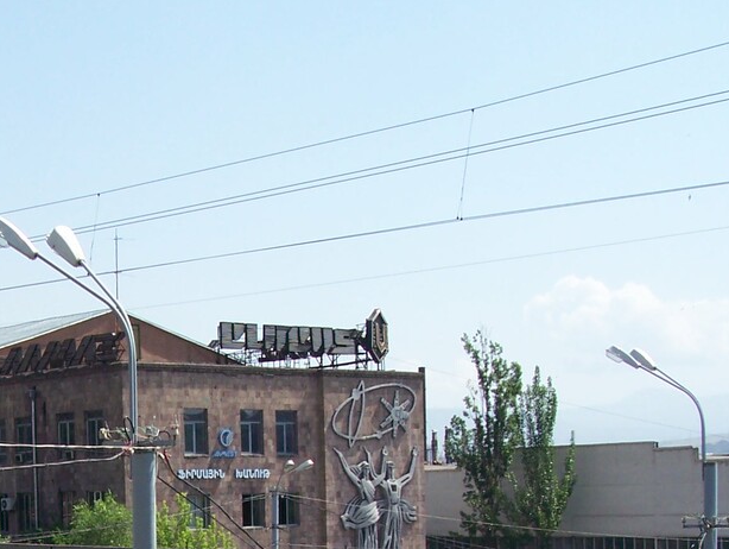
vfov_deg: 17.2
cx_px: 51
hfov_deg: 22.8
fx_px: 1750
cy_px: 610
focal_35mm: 83
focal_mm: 5.6
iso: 80
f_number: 5.1
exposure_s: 1/320
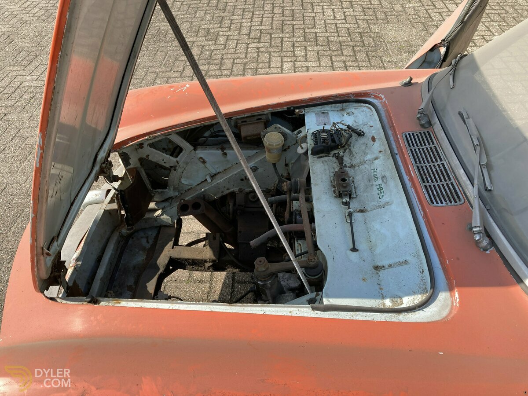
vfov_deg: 49.7
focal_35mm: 28
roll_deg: +2.7
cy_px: 198
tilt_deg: -42.4
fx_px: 427
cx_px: 264
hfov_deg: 63.4
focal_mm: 3.99
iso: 20
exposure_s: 1/1033
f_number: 1.8
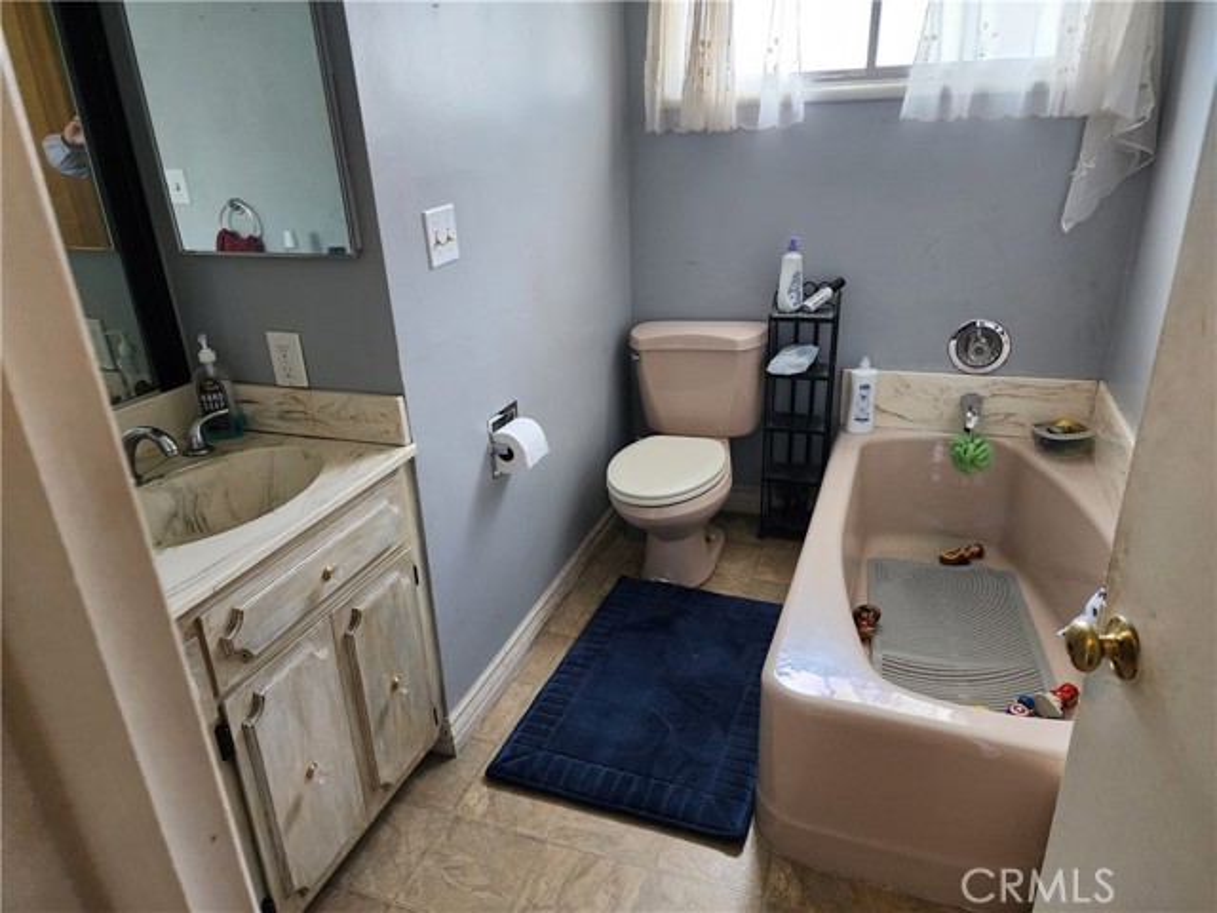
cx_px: 608
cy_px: 456
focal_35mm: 23
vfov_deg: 58.9
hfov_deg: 73.9
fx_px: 809
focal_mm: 6.4
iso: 400
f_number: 1.8
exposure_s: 1/120
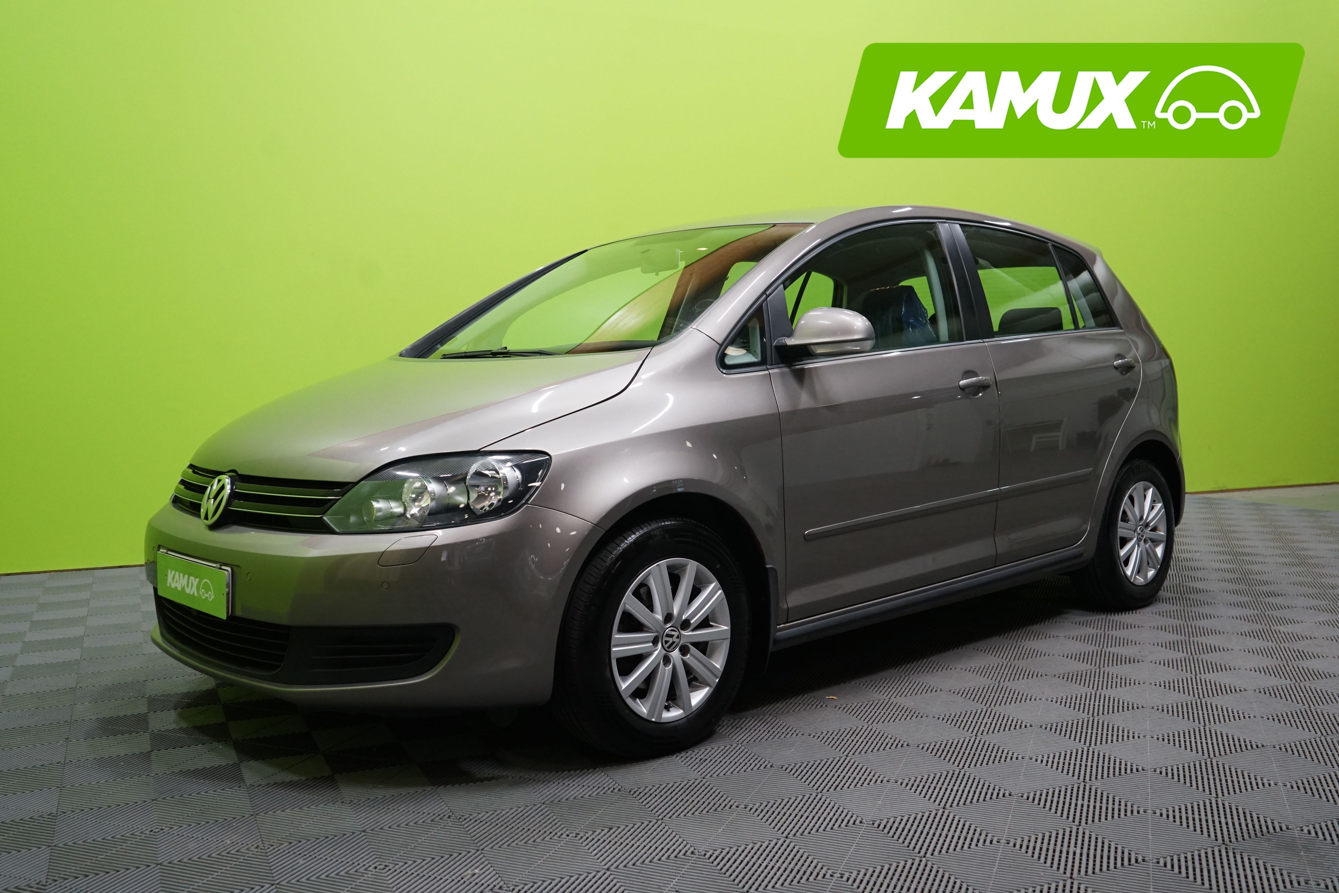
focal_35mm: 32
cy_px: 446
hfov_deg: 58.7
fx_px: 1190
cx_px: 670
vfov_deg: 41.1
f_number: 4.5
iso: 2000
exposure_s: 1/200
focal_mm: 32
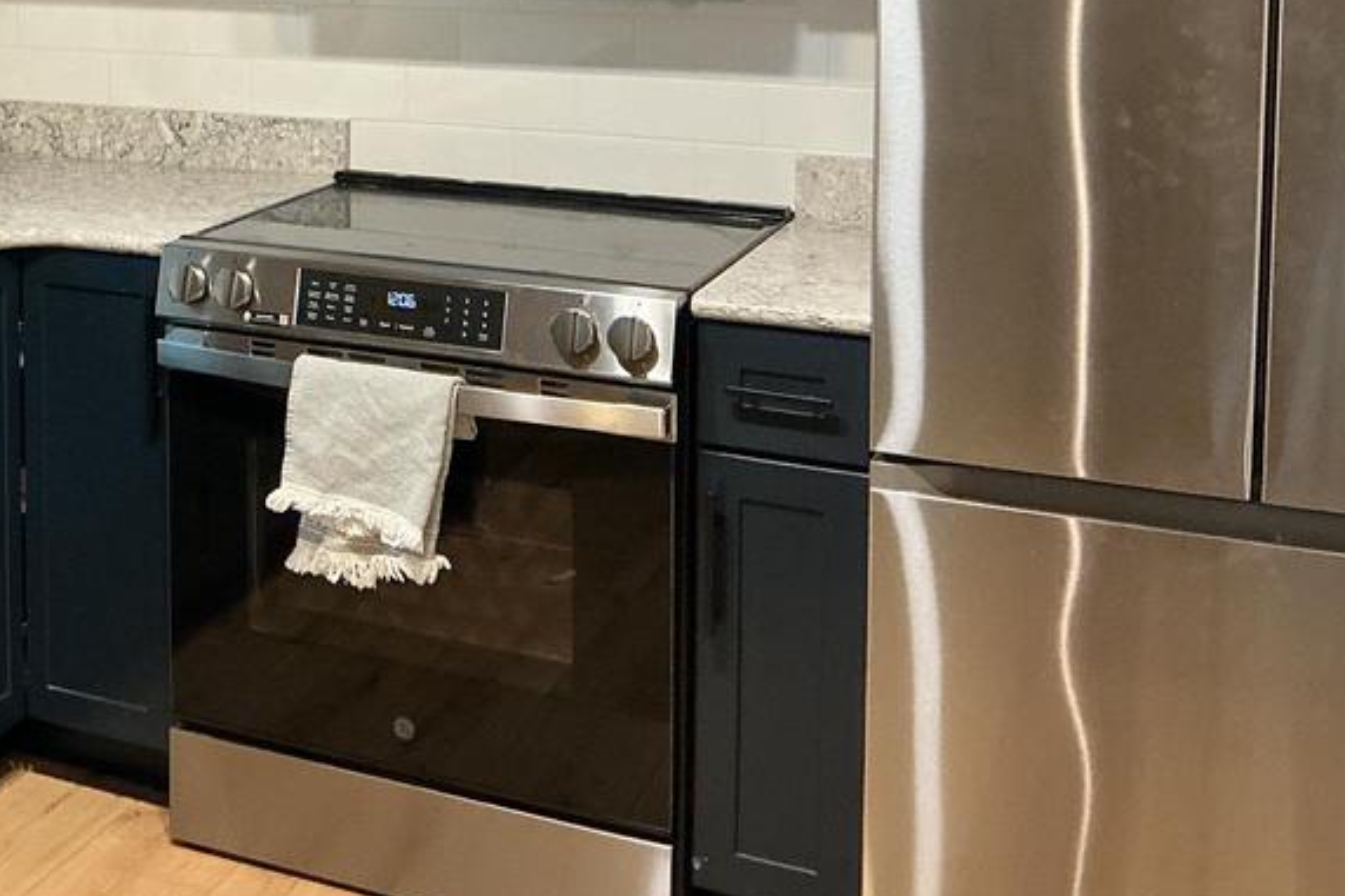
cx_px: 200
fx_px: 2017
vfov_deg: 24.1
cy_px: 24
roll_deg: +1.5
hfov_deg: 35.2
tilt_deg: -4.2
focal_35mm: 54
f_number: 1.8
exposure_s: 1/60
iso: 250
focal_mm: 3
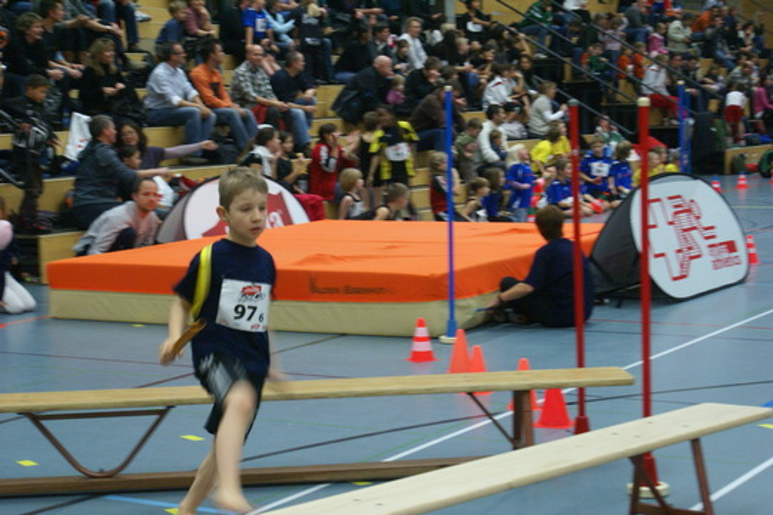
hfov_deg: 27.0
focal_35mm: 75
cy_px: 258
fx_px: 1610
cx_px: 386
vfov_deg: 18.2
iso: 800
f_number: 5.6
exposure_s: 1/40
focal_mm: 50
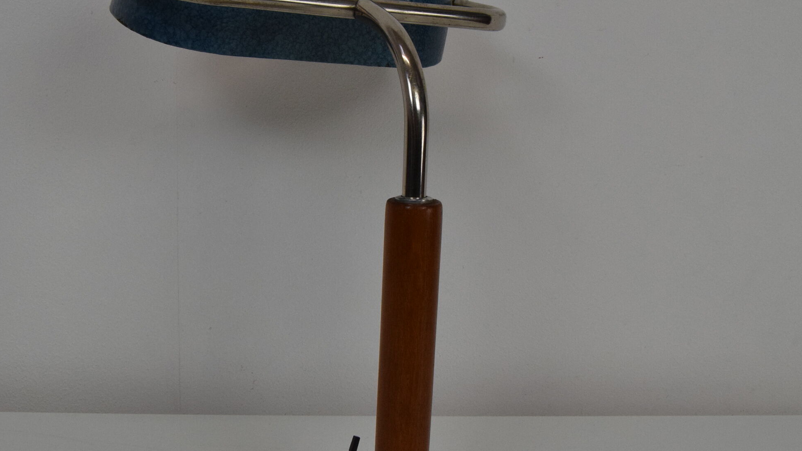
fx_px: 974
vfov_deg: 26.1
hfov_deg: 44.7
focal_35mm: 46
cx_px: 367
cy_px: 236
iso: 1600
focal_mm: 19
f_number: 10
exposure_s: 1/400
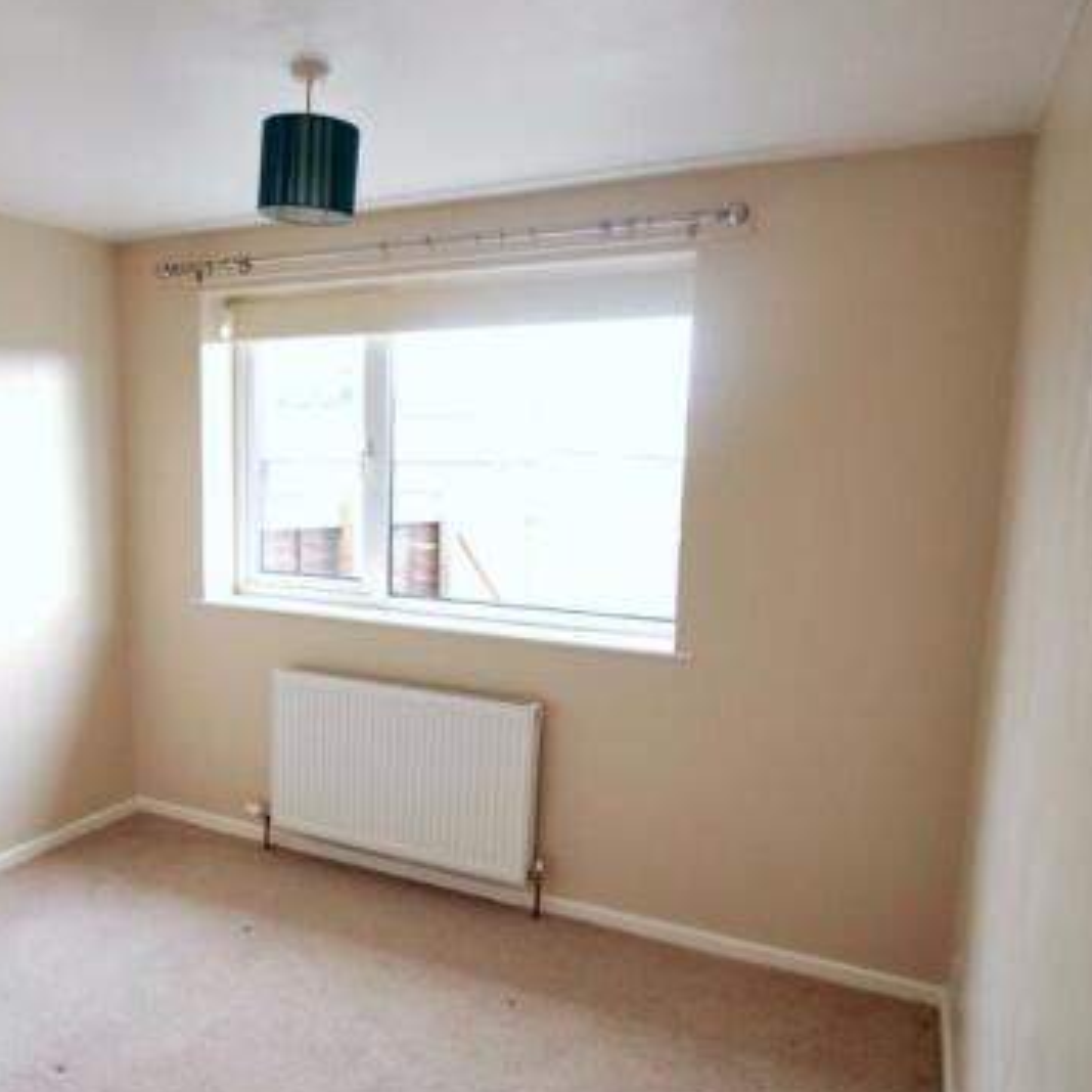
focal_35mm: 26
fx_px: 920
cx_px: 353
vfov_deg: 61.2
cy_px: 601
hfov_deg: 59.8
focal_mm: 11
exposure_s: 1/60
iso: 1250
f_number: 4.5
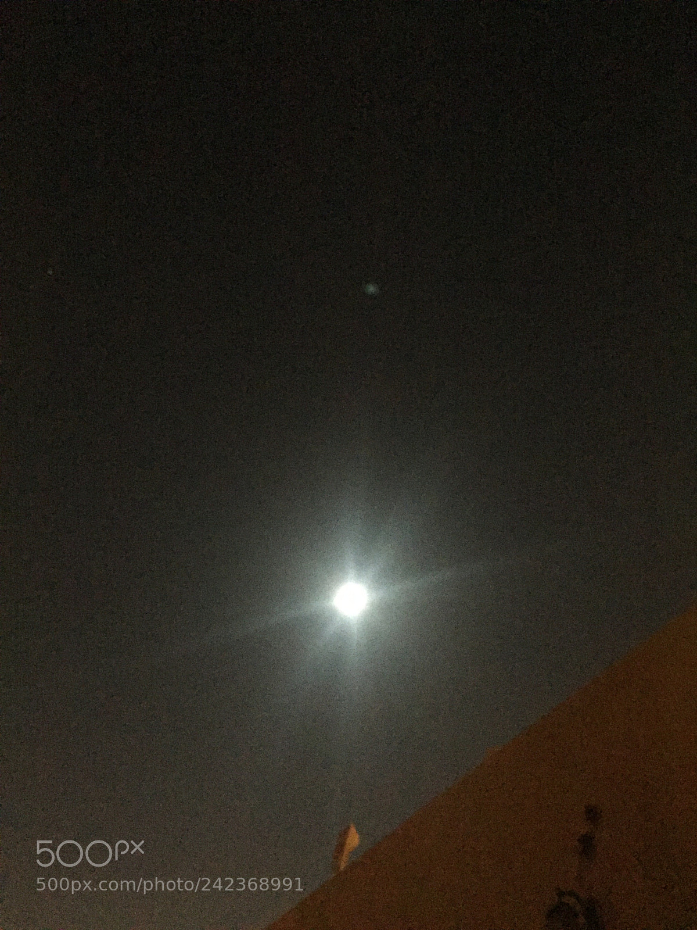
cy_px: 465
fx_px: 779
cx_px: 348
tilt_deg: +41.6
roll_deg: -6.6
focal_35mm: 29
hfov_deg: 48.2
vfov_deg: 61.7
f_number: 2.2
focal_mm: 4.15
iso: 2000
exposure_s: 1/15
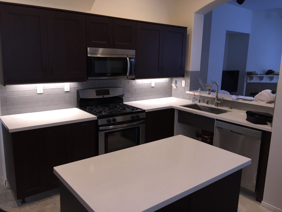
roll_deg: -1.4
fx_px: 236
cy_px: 106
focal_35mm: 29
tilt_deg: -11.3
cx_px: 141
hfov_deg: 61.7
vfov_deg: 48.2
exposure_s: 1/30
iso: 80
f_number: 2.2
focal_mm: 4.15
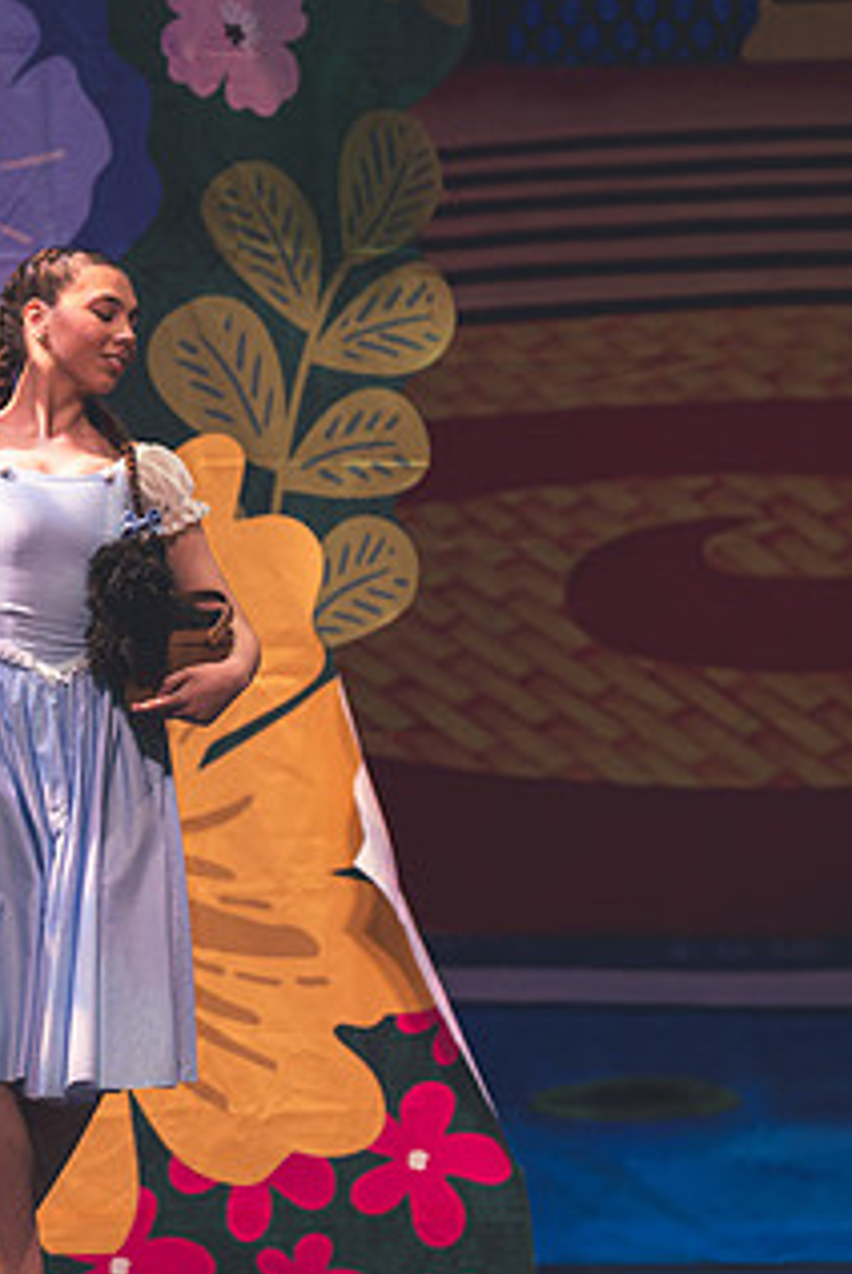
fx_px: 16966
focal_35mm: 479
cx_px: 277
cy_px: 770
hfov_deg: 2.9
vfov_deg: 4.3
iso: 500
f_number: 2.8
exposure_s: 1/250
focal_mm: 175
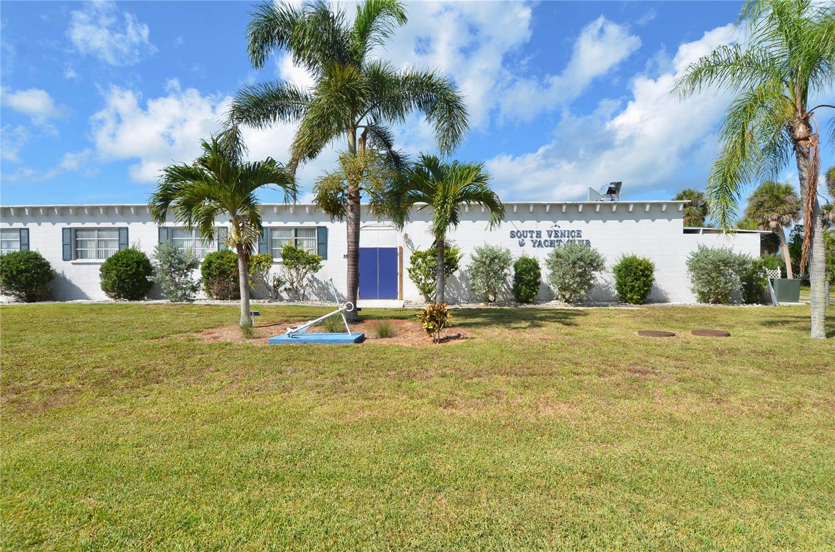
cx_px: 418
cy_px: 276
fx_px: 417
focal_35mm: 18
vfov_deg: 67.1
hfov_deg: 90.1
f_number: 8
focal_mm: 12
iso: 100
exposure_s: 1/250
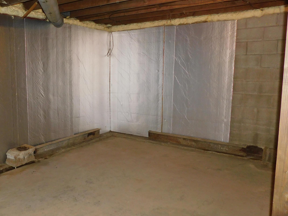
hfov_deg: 53.8
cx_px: 86
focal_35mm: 33
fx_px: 275
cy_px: 106
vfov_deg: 42.9
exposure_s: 1/30
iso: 200
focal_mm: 4
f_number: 3
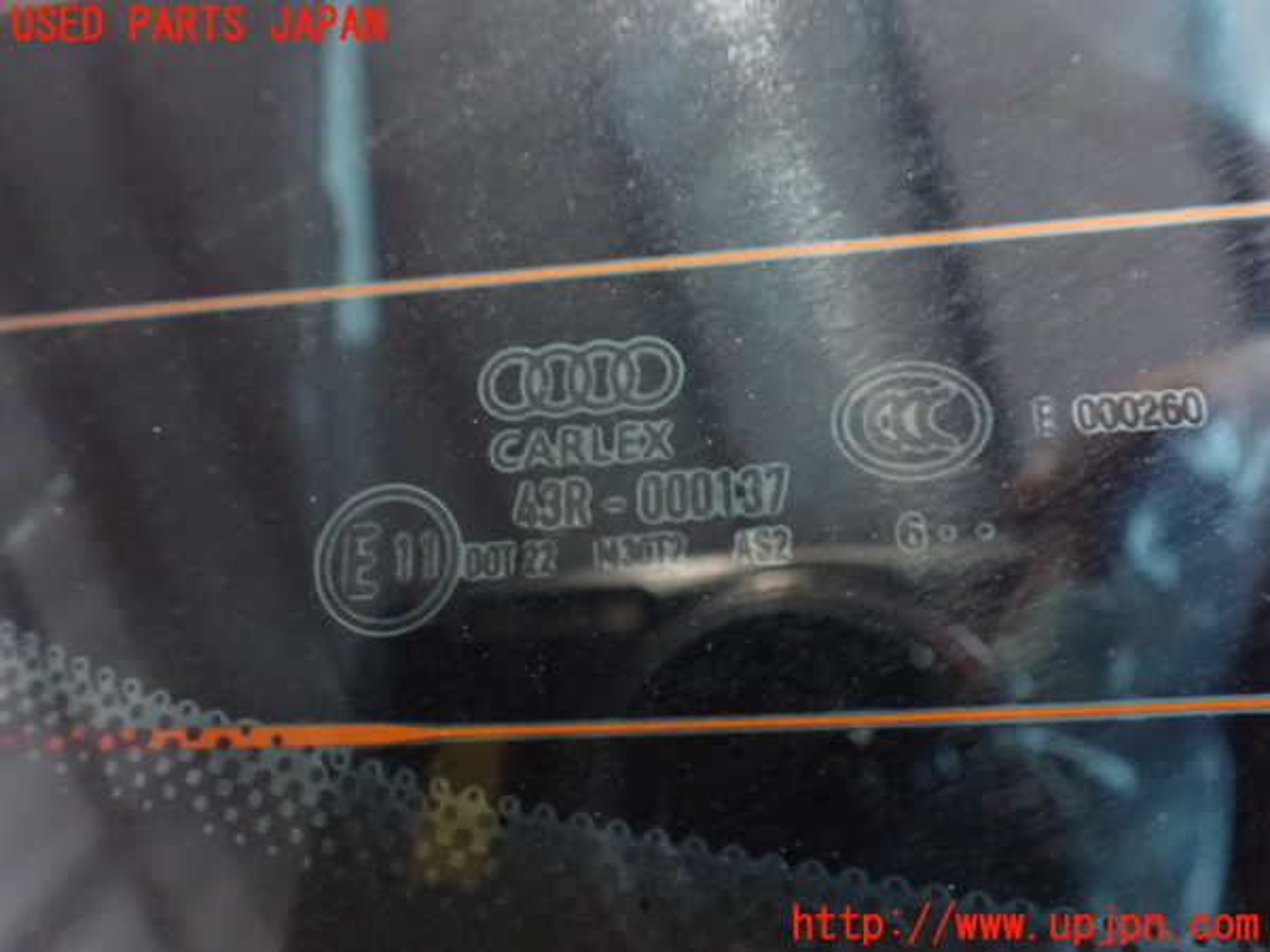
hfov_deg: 60.0
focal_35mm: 30
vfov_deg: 46.8
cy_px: 476
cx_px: 635
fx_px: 1101
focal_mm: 5.4
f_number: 2.3
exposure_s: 1/30
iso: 1250
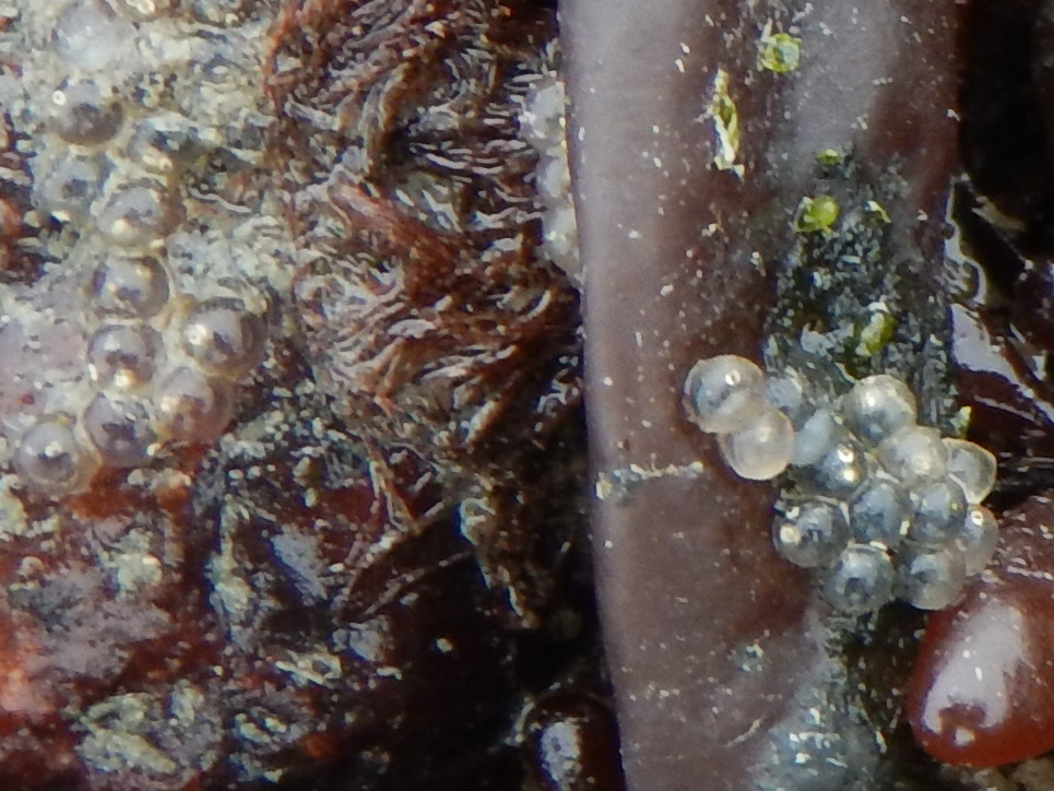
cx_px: 2255
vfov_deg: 7.8
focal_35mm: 191
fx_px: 5816
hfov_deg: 9.5
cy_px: 90
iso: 125
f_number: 4.2
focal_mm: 7.2
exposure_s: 1/80
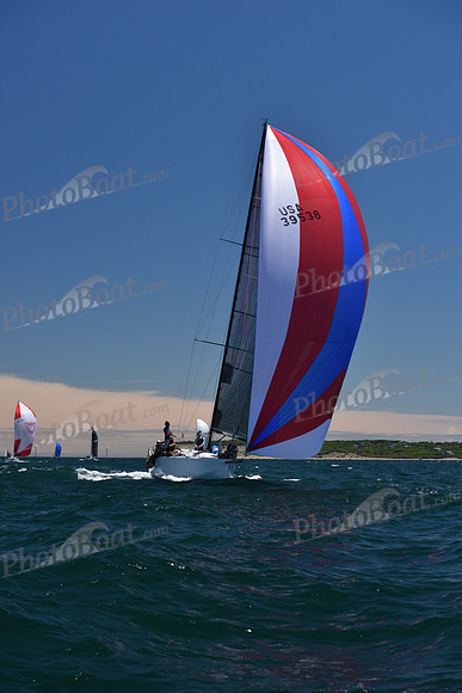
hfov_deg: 19.5
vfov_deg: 28.8
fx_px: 1347
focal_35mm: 70
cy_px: 346
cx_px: 231
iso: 250
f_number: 7.1
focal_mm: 70
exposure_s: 1/800
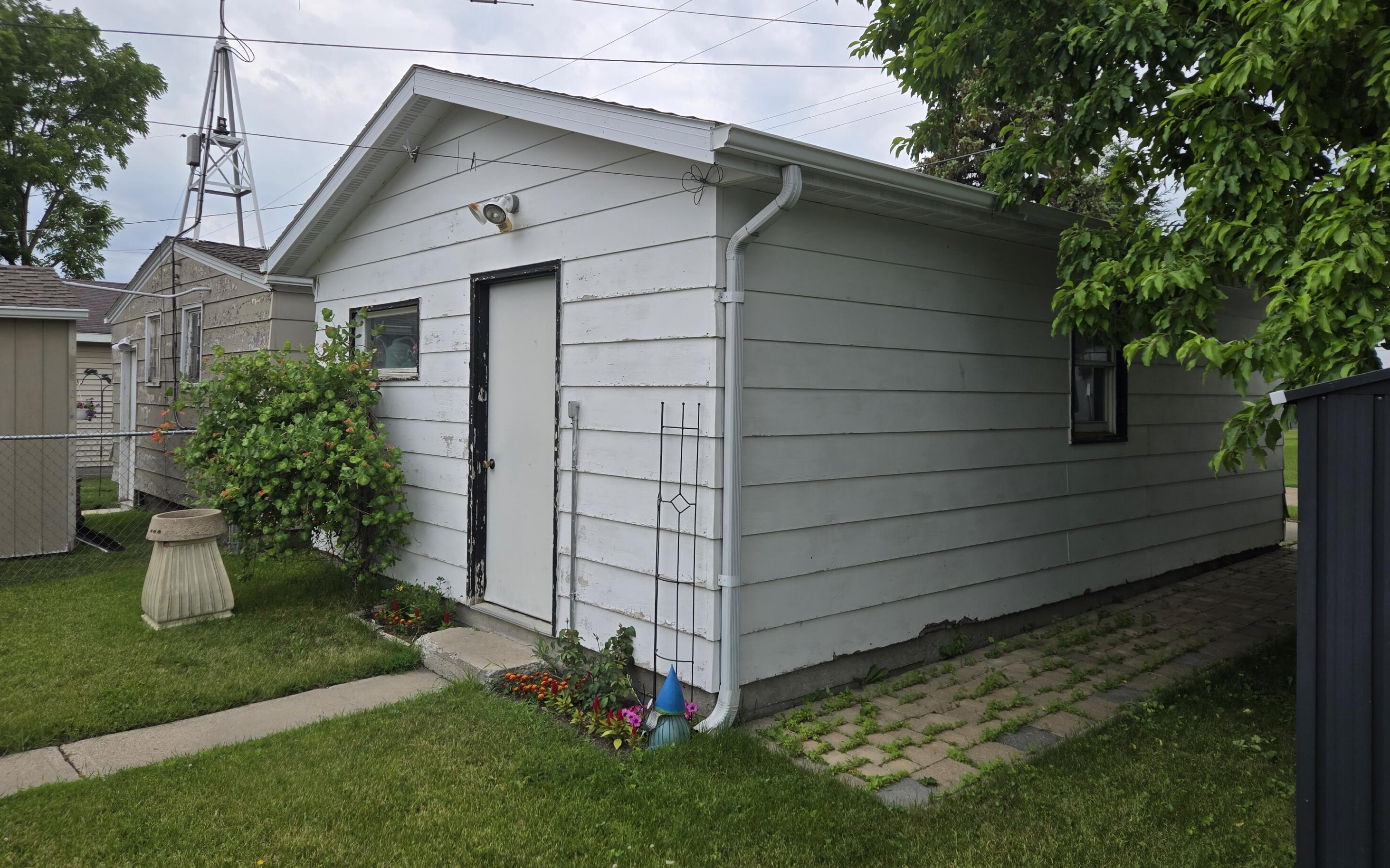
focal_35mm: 25
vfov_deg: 49.2
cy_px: 399
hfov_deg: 72.6
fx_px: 947
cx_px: 704
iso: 25
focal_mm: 5.4
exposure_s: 1/670
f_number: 1.8
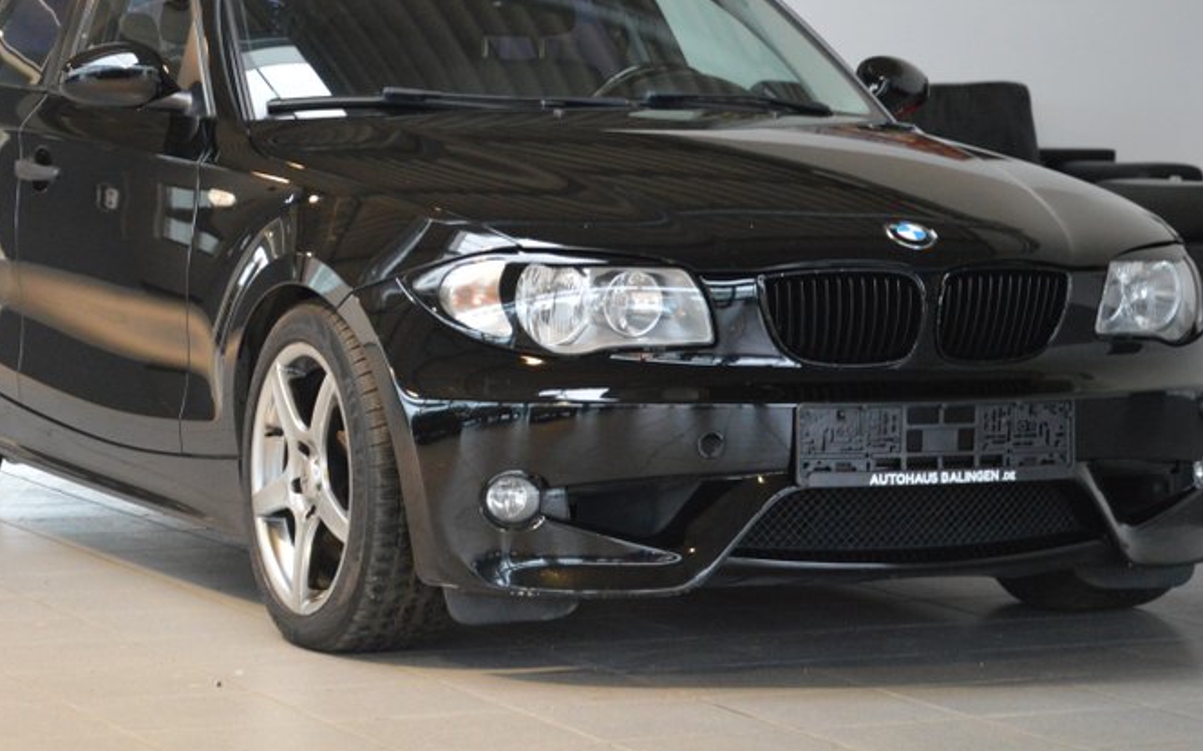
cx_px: 539
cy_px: 333
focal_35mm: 114
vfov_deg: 11.5
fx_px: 3736
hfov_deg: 18.3
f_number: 5.3
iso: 2500
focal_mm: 62
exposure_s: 1/60
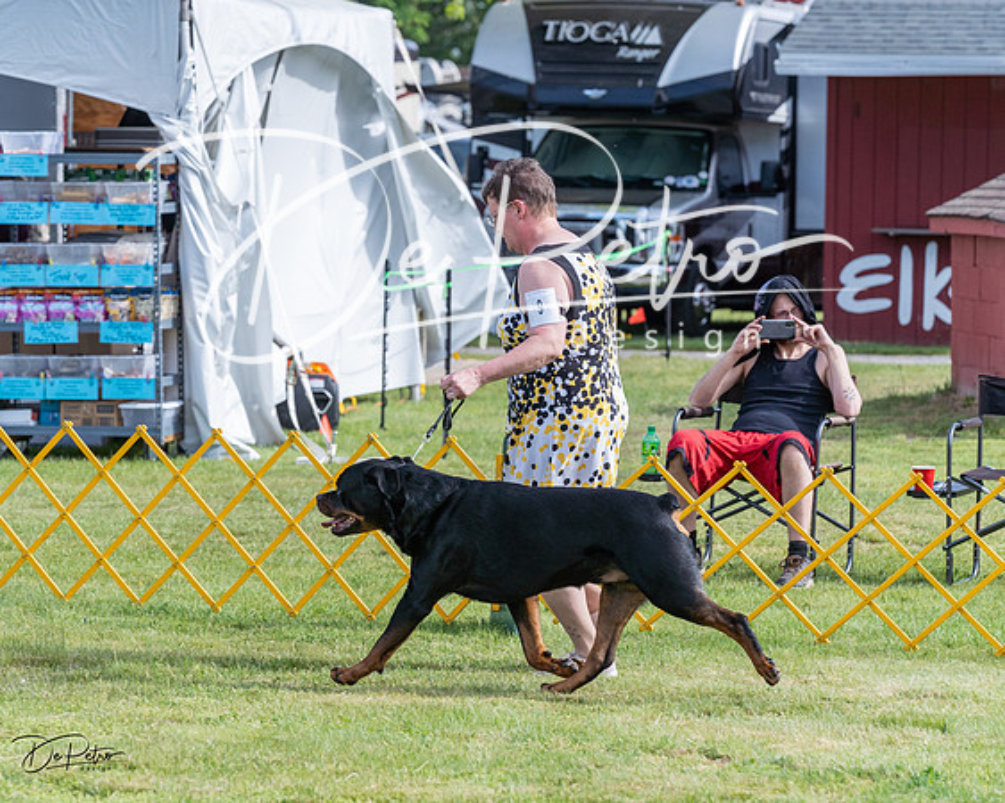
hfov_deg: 10.4
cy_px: 350
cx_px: 425
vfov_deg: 8.3
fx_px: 5520
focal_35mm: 186
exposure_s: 1/1250
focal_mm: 146
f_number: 5.6
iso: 400
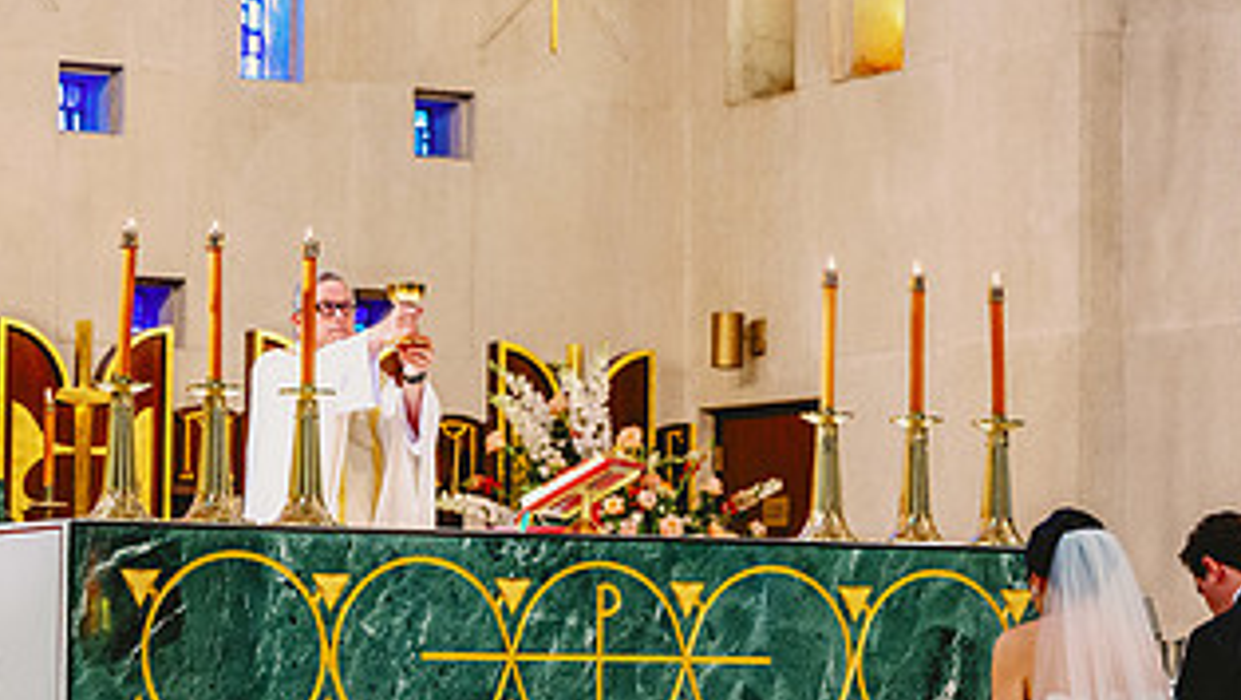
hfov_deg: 14.8
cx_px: 748
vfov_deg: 8.4
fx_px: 4774
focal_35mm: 145
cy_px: 553
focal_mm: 70
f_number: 2.8
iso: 1250
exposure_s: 1/160
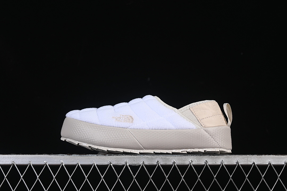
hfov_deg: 27.0
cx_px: 144
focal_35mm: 75
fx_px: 598
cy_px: 96
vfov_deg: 18.2
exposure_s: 1/80
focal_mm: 50
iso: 160
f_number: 8
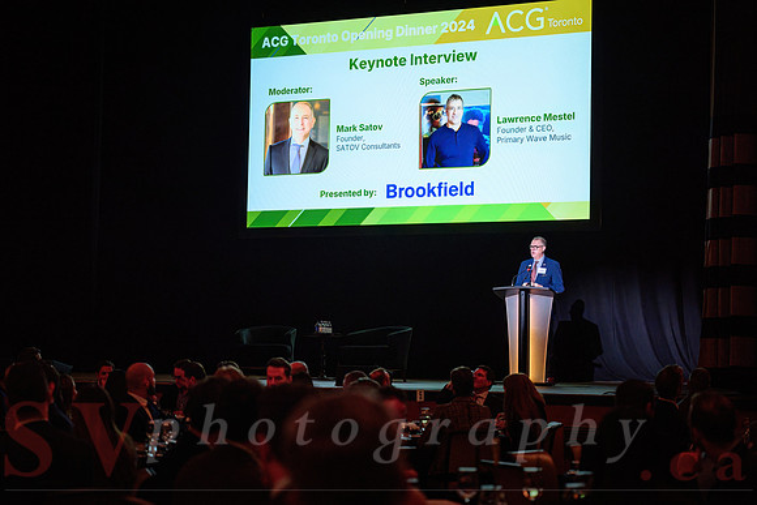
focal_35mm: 70
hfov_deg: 28.8
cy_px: 252
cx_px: 378
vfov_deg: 19.5
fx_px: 1472
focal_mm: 70
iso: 800
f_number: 2.8
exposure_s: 1/160
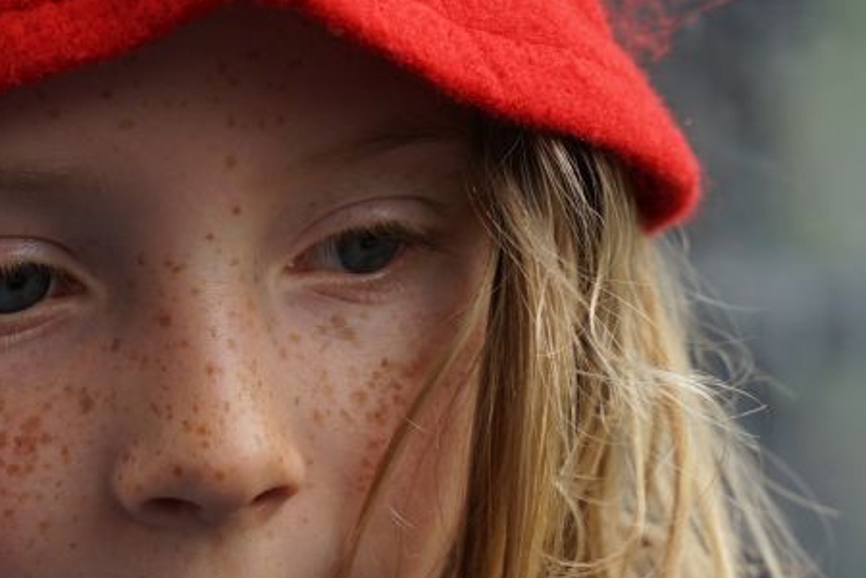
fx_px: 6494
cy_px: 241
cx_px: -83
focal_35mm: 270
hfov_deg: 7.6
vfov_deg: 5.1
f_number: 5
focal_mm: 75
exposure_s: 1/160
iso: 125
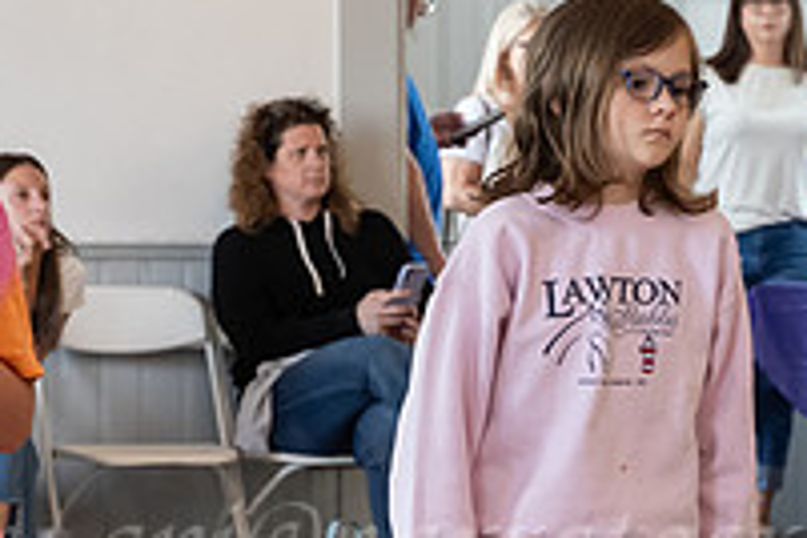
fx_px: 4236
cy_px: 588
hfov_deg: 10.9
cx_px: 398
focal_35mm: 189
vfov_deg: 7.2
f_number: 4
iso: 1600
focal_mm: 47
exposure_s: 1/200
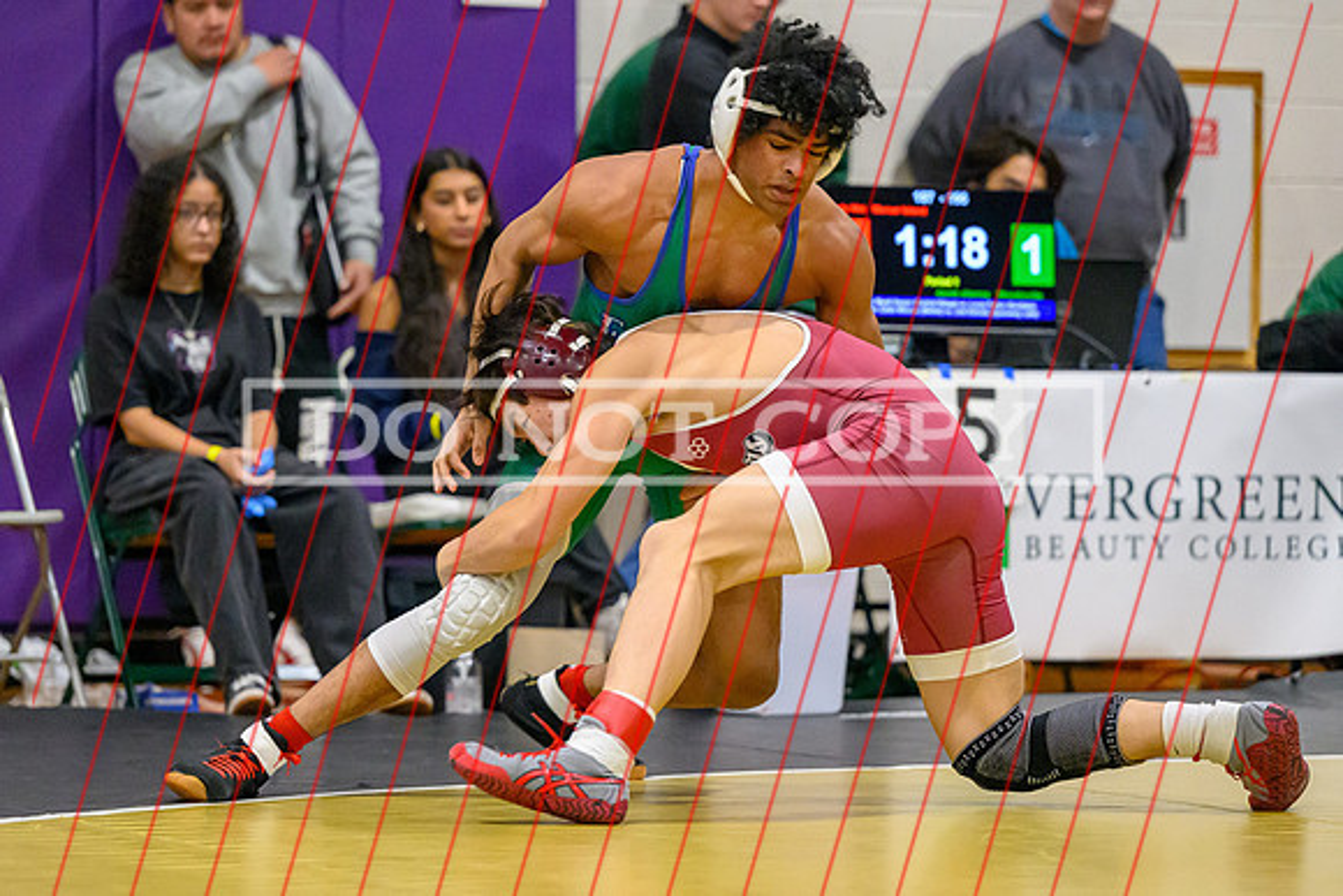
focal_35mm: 177
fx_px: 6597
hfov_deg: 11.6
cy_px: 426
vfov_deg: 7.8
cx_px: 649
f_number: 2.8
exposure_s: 1/800
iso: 10000
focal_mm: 140
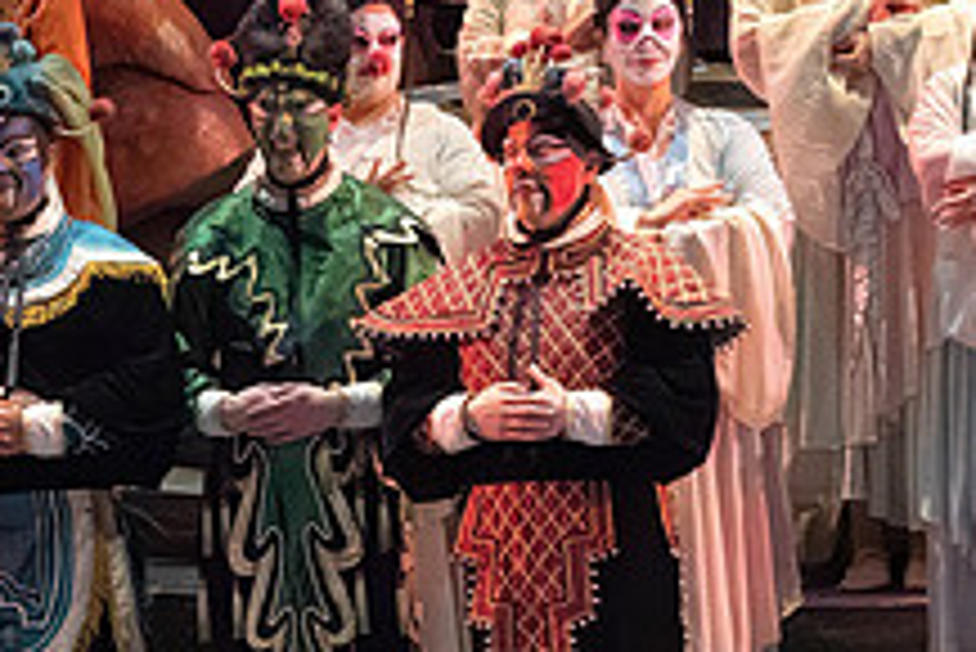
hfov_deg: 3.8
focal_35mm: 534
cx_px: -319
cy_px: 551
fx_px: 14486
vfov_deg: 2.6
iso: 20000
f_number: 10
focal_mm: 200
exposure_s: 1/1000
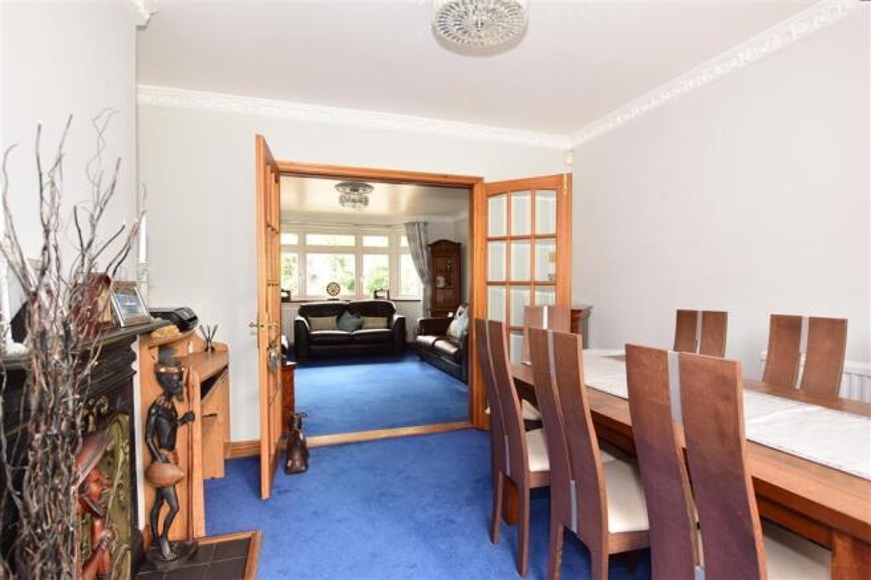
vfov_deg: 77.3
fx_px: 363
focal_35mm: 15
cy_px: 290
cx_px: 436
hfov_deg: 100.4
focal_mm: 10
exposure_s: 1/20
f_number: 5.6
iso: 400
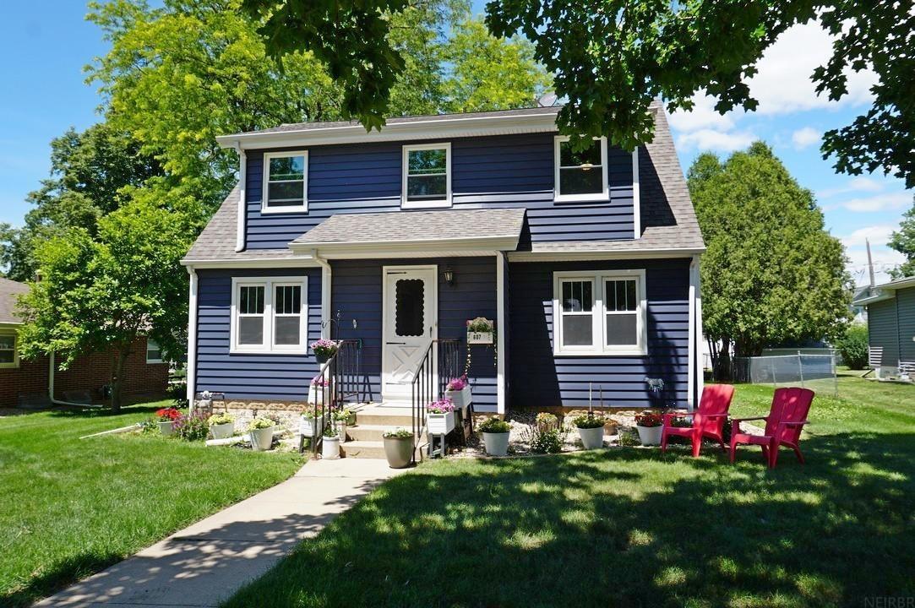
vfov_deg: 53.0
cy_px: 304
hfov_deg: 73.8
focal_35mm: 24
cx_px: 458
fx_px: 609
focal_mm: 16
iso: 100
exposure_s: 1/100
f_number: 10
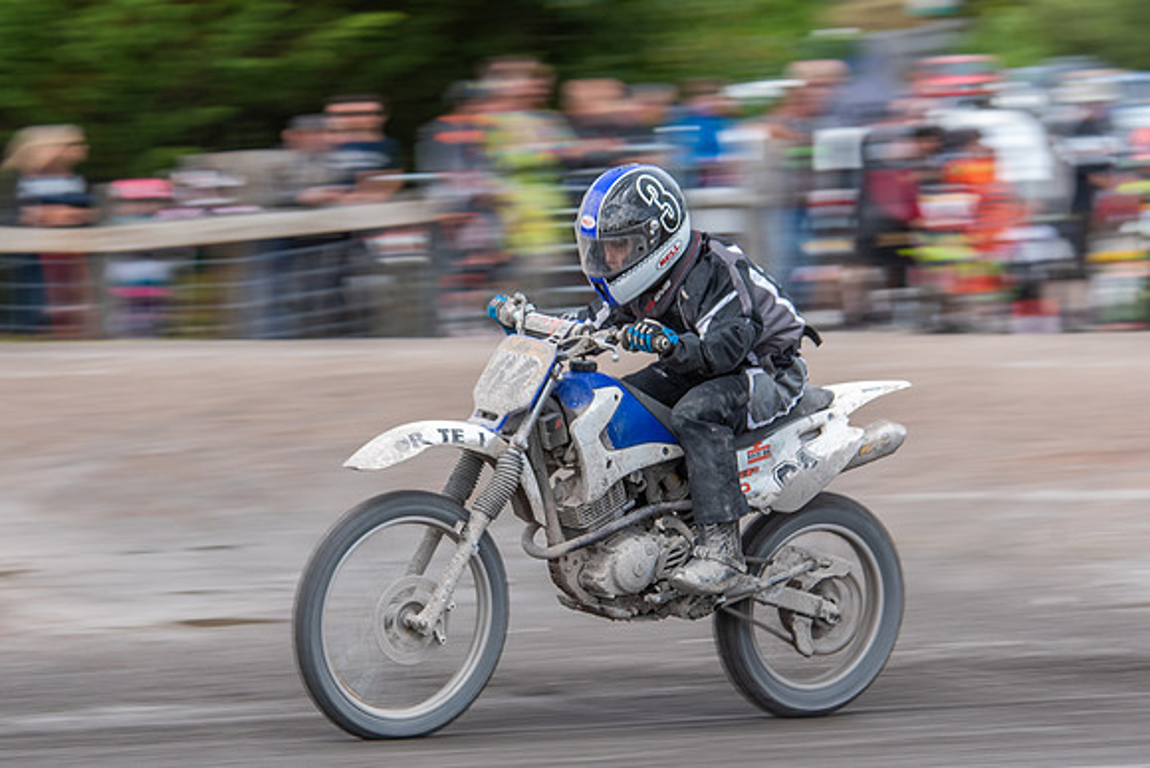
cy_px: 435
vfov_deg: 6.1
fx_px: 7250
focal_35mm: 227
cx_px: 479
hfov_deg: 9.1
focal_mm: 130
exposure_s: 1/160
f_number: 8
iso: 200
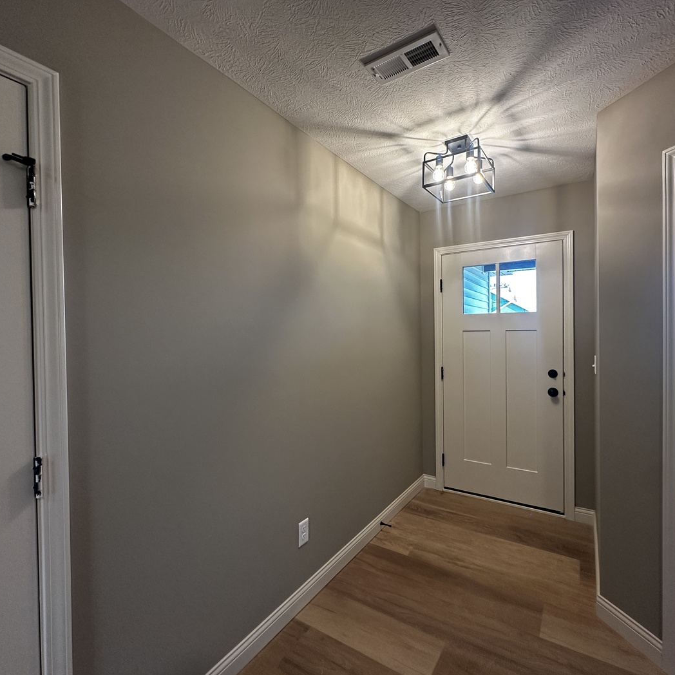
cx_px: 351
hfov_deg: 83.9
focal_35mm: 17
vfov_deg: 84.0
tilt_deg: -0.9
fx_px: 375
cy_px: 336
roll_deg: +0.9
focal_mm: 2.22
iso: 200
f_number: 2.2
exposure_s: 1/120
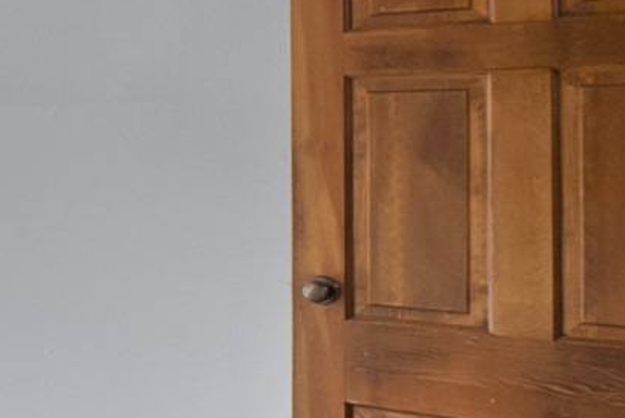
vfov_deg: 22.9
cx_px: -545
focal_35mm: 59
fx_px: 1025
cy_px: 121
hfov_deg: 20.8
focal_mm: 12
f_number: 9
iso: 640
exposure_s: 1/4
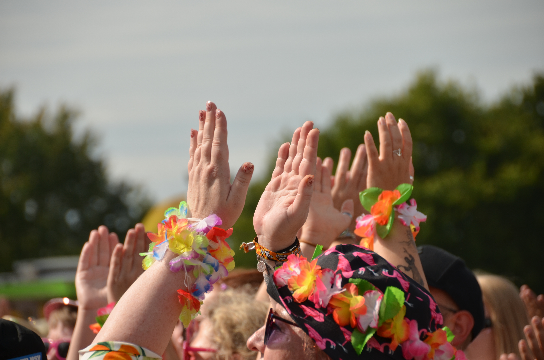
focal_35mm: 232
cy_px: 180
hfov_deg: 8.9
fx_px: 3506
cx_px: 272
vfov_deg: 5.9
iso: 200
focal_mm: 155
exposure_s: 1/1250
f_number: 6
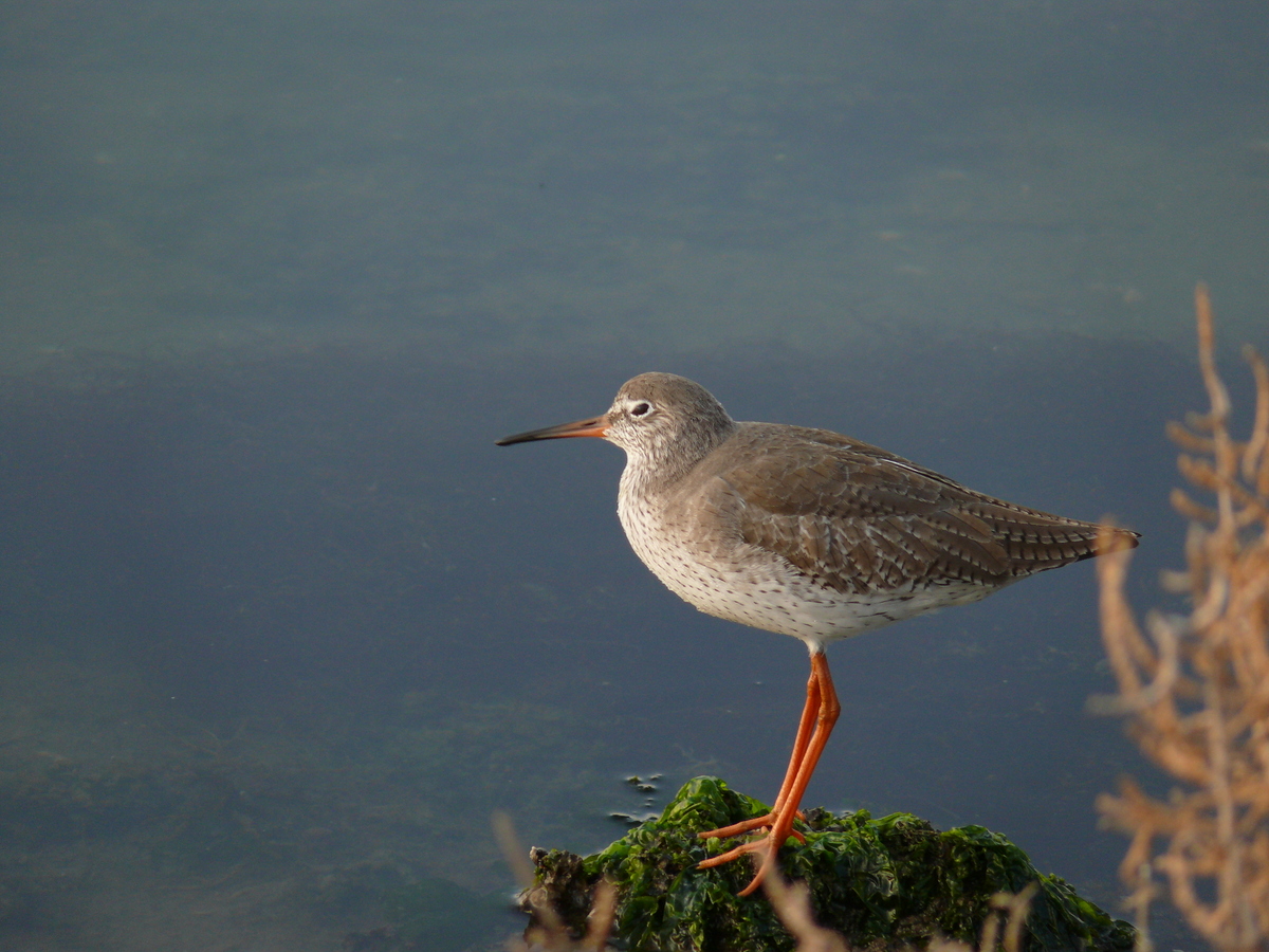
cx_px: 634
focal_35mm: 420
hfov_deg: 4.7
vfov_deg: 3.5
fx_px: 15397
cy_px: 476
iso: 100
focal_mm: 88.8
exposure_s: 1/125
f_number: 3.7
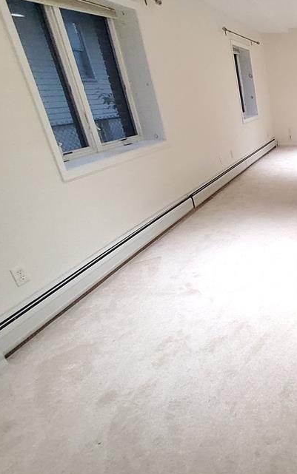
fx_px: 285
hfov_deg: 38.7
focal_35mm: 22
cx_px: 364
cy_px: 200
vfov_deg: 79.1
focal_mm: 1.13
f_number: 2.2
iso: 400
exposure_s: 1/29
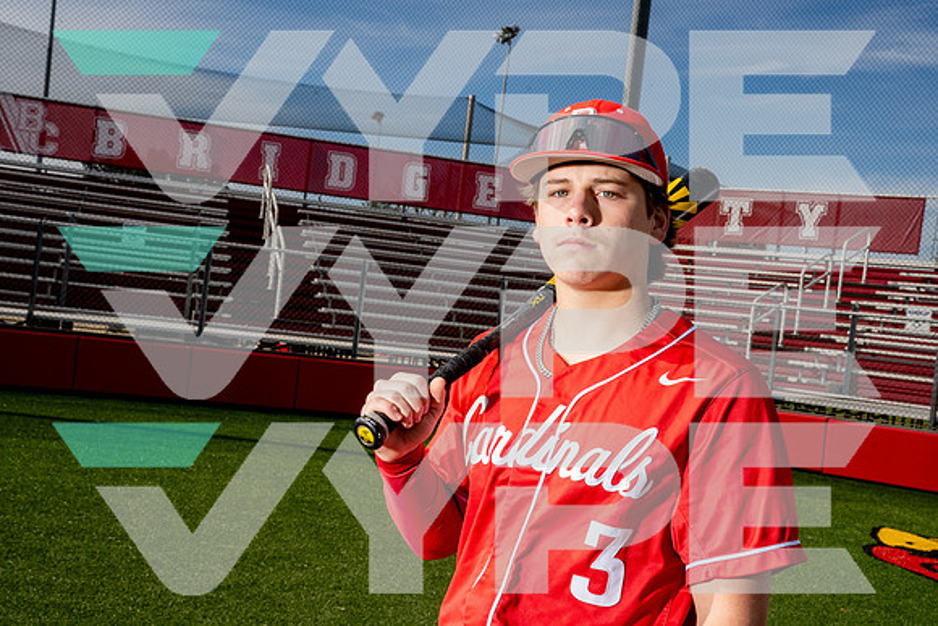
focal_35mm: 48
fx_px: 1245
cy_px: 313
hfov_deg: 41.3
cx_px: 469
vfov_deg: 28.2
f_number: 16
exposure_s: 1/250
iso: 160
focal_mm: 45
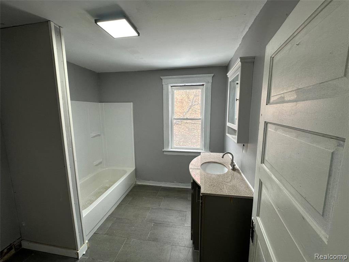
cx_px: 174
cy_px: 131
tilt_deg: -8.3
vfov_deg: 85.7
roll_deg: +0.2
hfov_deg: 102.1
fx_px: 141
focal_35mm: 14
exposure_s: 1/120
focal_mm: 2.22
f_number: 2.2
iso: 125
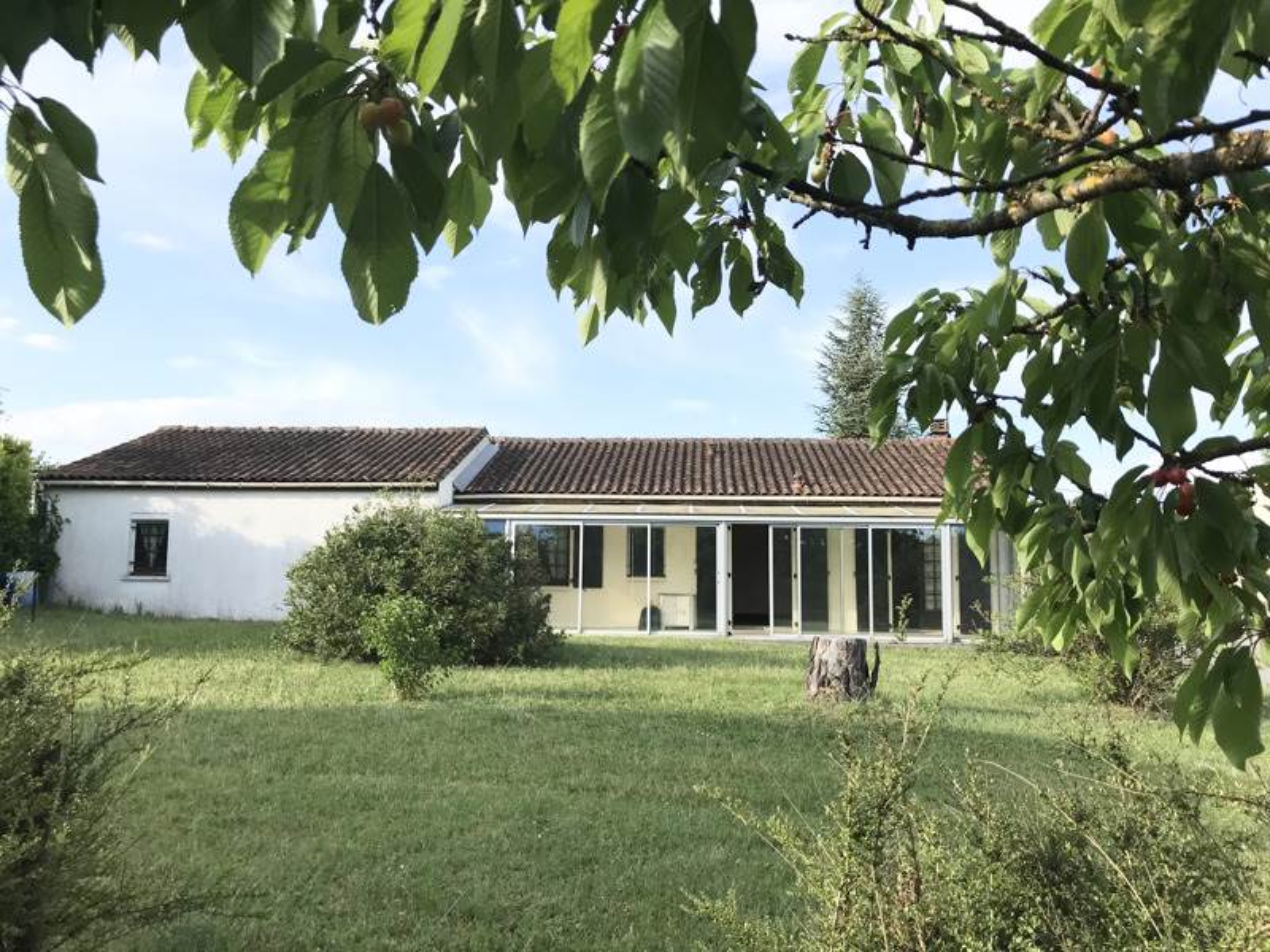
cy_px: 476
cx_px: 635
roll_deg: -0.2
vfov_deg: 49.7
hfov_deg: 63.4
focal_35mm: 28
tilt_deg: +6.3
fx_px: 1027
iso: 20
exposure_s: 1/1389
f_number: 1.8
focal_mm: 3.99
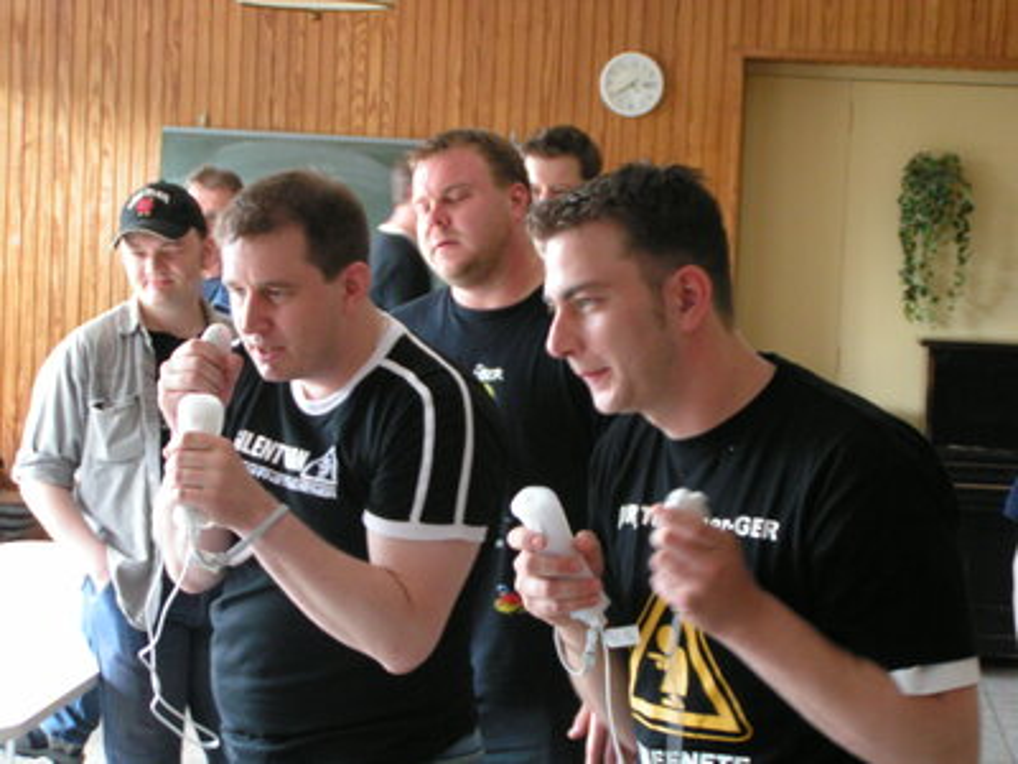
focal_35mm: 75
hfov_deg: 26.0
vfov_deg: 19.6
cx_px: 509
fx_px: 2206
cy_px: 382
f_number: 3.2
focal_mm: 11.5
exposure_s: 1/50
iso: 200
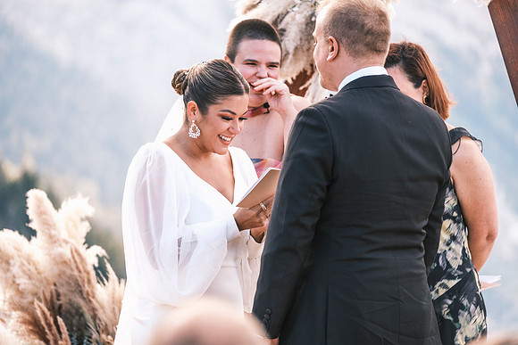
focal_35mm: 194
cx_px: 259
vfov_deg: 7.1
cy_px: 172
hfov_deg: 10.6
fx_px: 2792
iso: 400
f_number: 2.8
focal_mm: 129.2
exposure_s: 1/950
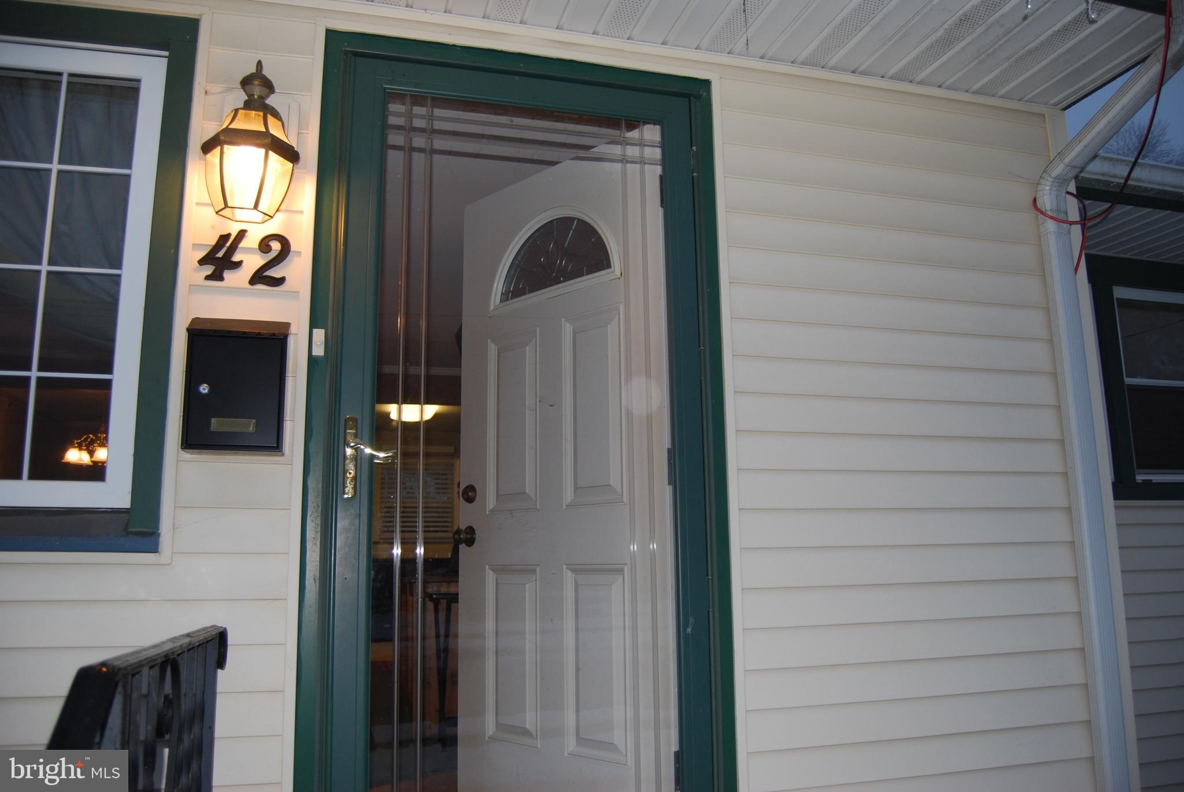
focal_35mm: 27
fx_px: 889
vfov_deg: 48.0
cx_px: 592
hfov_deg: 67.3
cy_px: 396
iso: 200
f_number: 3.5
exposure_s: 1/60
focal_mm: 18
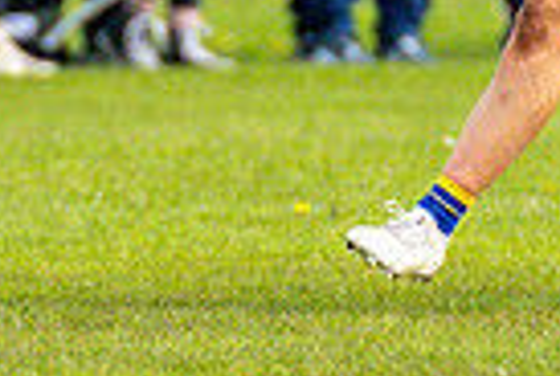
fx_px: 37414
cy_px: 70
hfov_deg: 0.9
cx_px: 457
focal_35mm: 2400
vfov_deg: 0.6
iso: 500
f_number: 2.8
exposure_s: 1/6400
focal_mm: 300
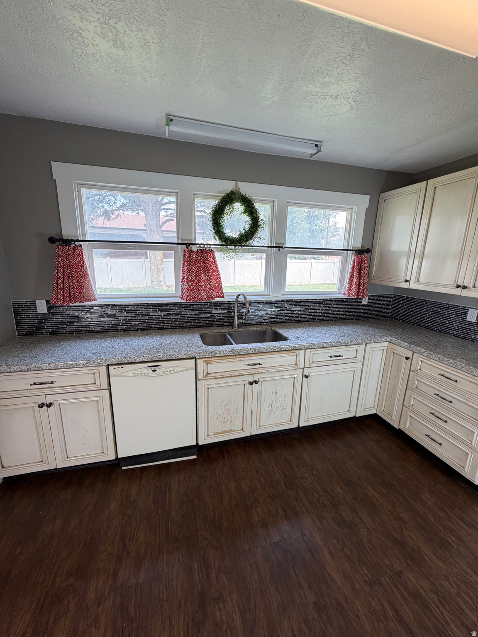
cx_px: 239
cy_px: 318
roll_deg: -1.9
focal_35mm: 14
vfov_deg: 102.1
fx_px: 258
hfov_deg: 85.7
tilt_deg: -14.8
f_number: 2.2
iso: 100
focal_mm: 2.22
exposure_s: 1/120
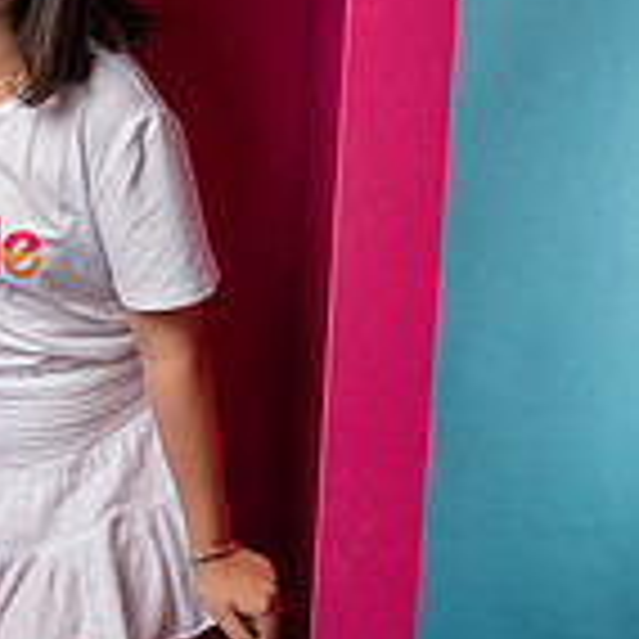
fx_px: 1963
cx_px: -27
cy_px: 364
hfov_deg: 18.0
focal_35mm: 94
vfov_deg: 18.5
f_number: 6.3
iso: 250
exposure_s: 1/200
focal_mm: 35
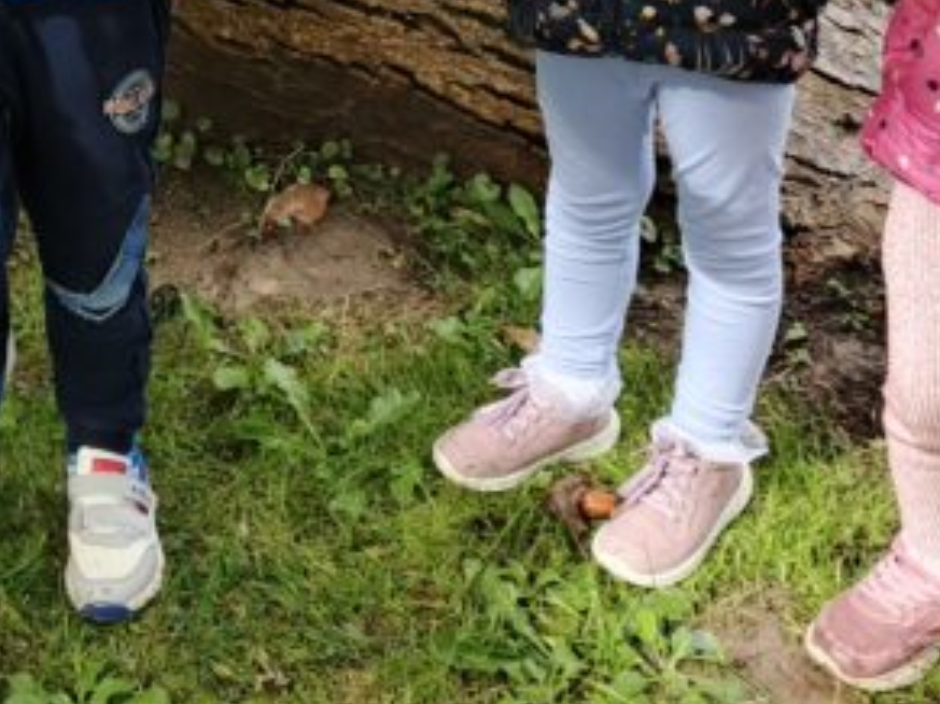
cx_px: -110
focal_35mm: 81
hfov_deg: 22.7
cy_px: -300
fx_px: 2199
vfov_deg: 16.8
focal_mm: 5.89
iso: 236
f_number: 1.8
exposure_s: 1/100
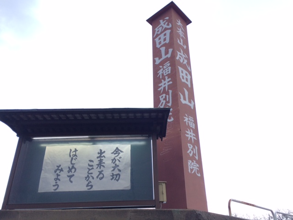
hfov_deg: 61.7
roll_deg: +0.3
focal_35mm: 29
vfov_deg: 48.2
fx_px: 245
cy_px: 110
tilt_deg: +27.0
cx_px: 146
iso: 40
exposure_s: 1/120
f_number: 2.2
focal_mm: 4.15
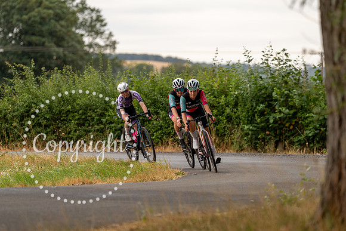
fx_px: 2644
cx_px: 190
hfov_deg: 7.5
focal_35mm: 275
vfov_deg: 5.0
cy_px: 134
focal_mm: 170
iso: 400
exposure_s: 1/1000
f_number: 2.8
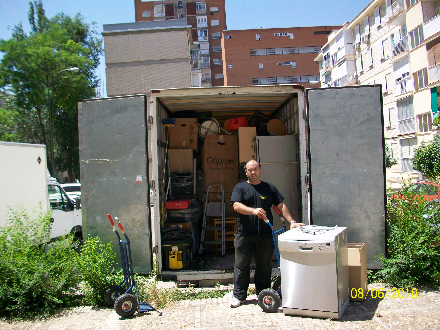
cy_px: 165
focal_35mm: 32
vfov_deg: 44.2
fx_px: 407
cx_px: 220
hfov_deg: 56.8
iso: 64
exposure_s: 1/640
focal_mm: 5.7
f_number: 2.8
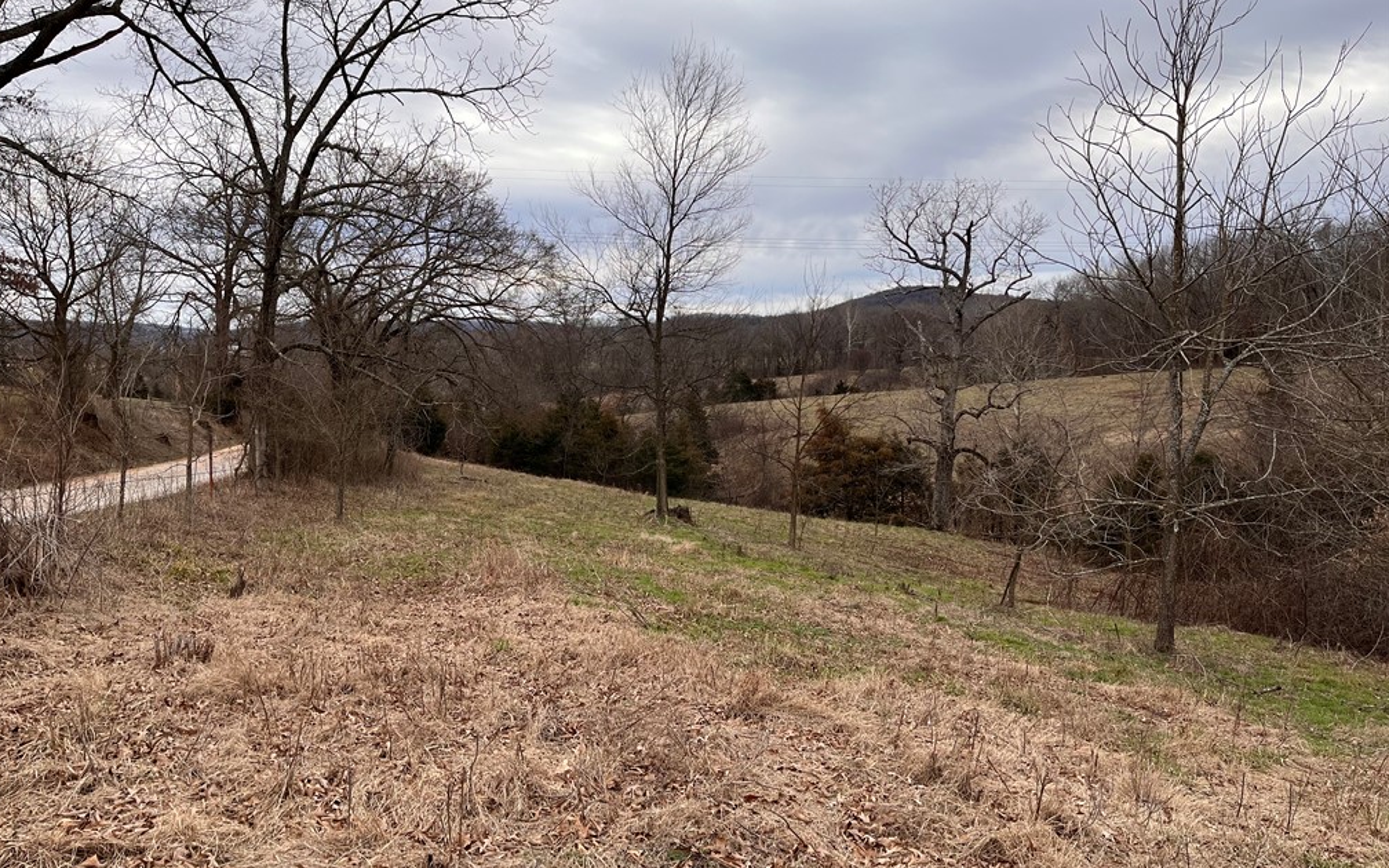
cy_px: 386
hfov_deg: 66.5
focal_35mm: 28
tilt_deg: -3.5
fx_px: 1060
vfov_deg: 44.5
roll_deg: +0.1
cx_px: 689
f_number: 1.6
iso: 50
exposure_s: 1/1389
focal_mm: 5.1
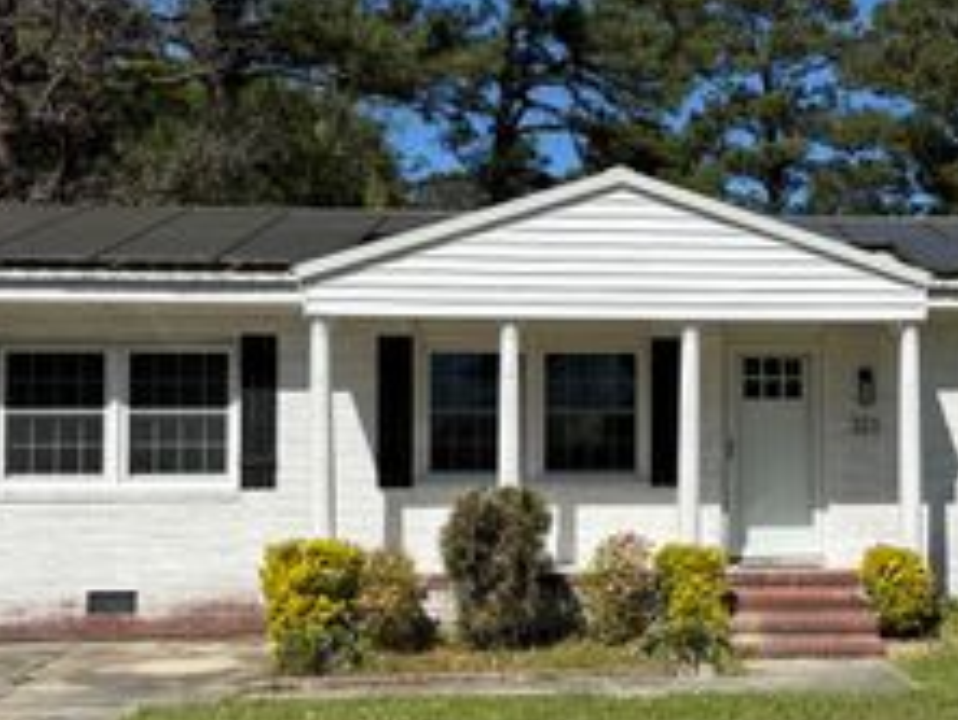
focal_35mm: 54
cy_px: 433
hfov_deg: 34.6
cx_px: 747
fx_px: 1496
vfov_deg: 27.0
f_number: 1.78
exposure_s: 1/6173
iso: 80
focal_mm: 6.76
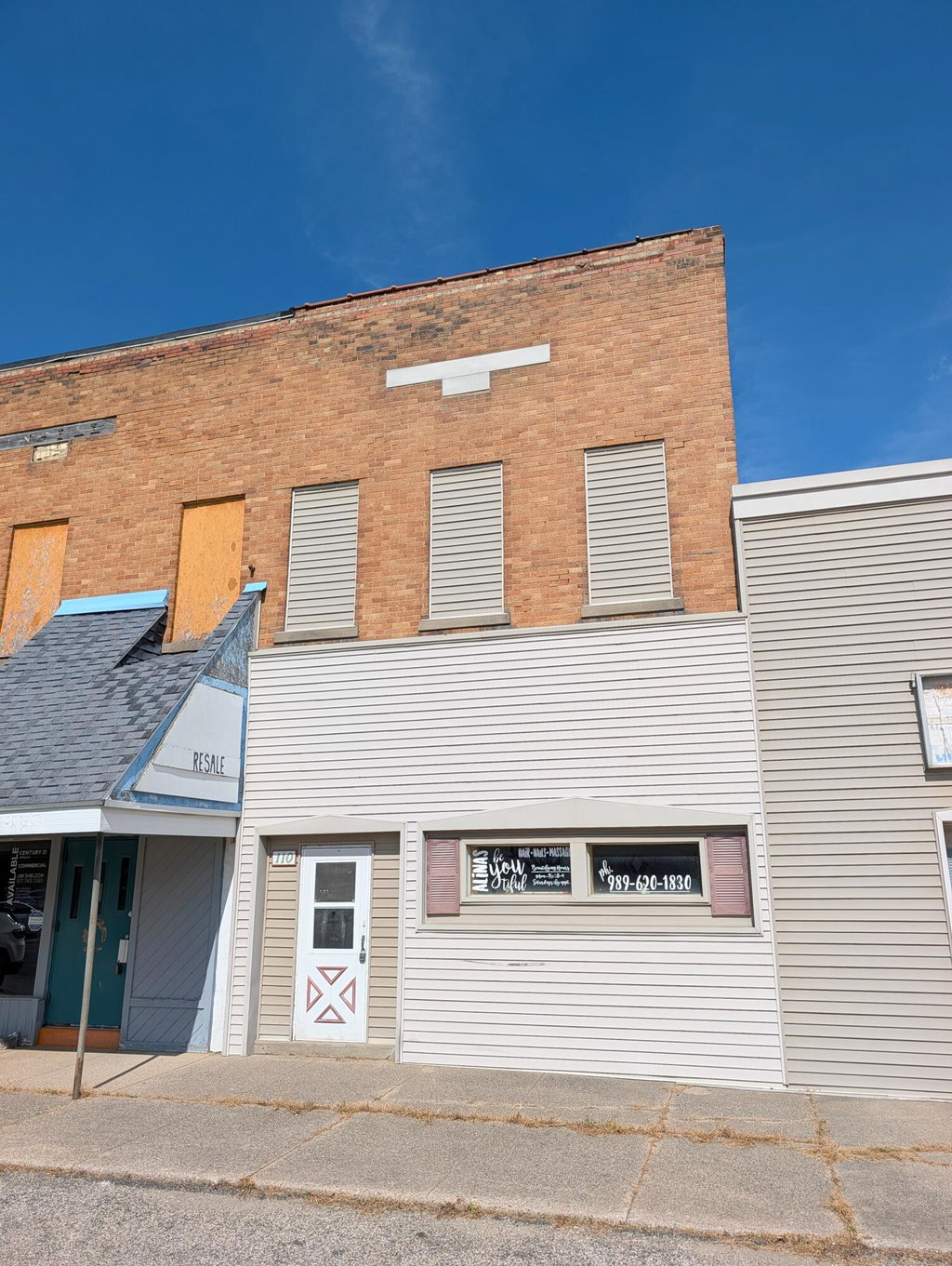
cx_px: 476
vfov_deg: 71.5
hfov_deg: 56.9
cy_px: 633
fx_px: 878
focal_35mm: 24
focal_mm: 6.9
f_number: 1.68
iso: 30
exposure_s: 1/2252
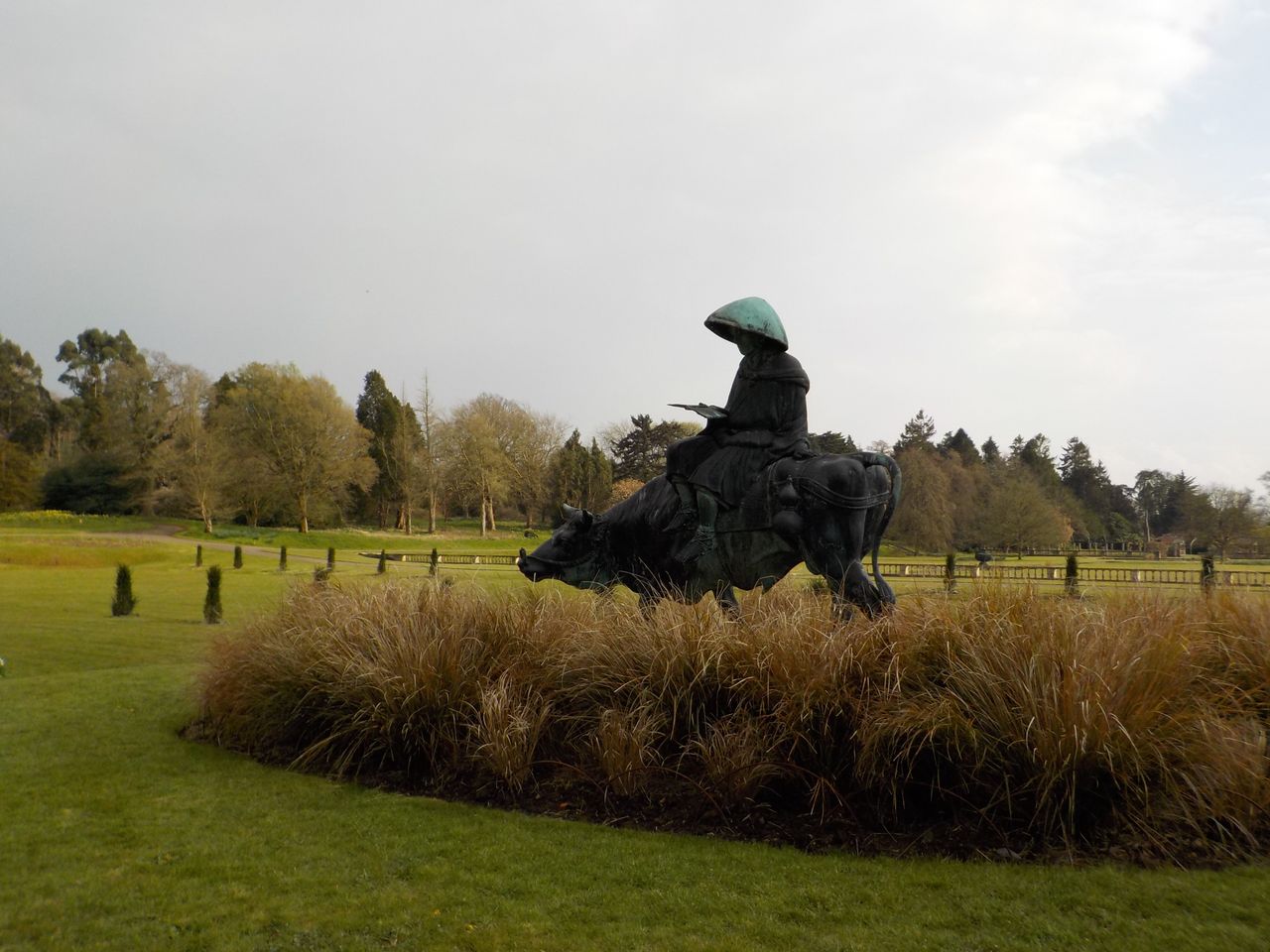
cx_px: 635
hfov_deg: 60.0
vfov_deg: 46.8
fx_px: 1101
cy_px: 476
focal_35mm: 30
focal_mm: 4.1
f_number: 3.3
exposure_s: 1/1250
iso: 125
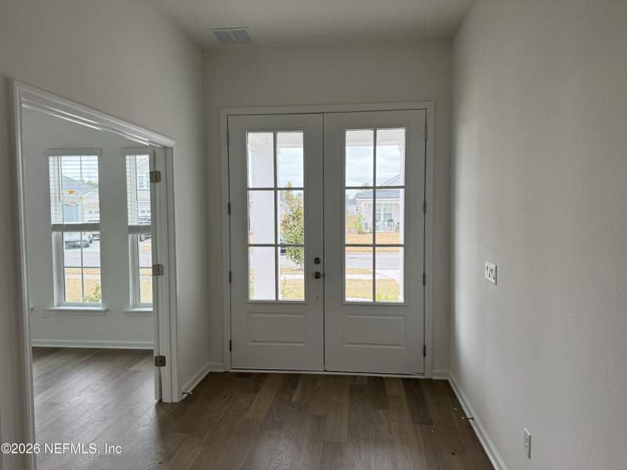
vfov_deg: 56.8
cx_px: 314
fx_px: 435
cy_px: 235
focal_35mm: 24
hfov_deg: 71.6
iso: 80
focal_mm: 6.76
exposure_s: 1/142
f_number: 1.78
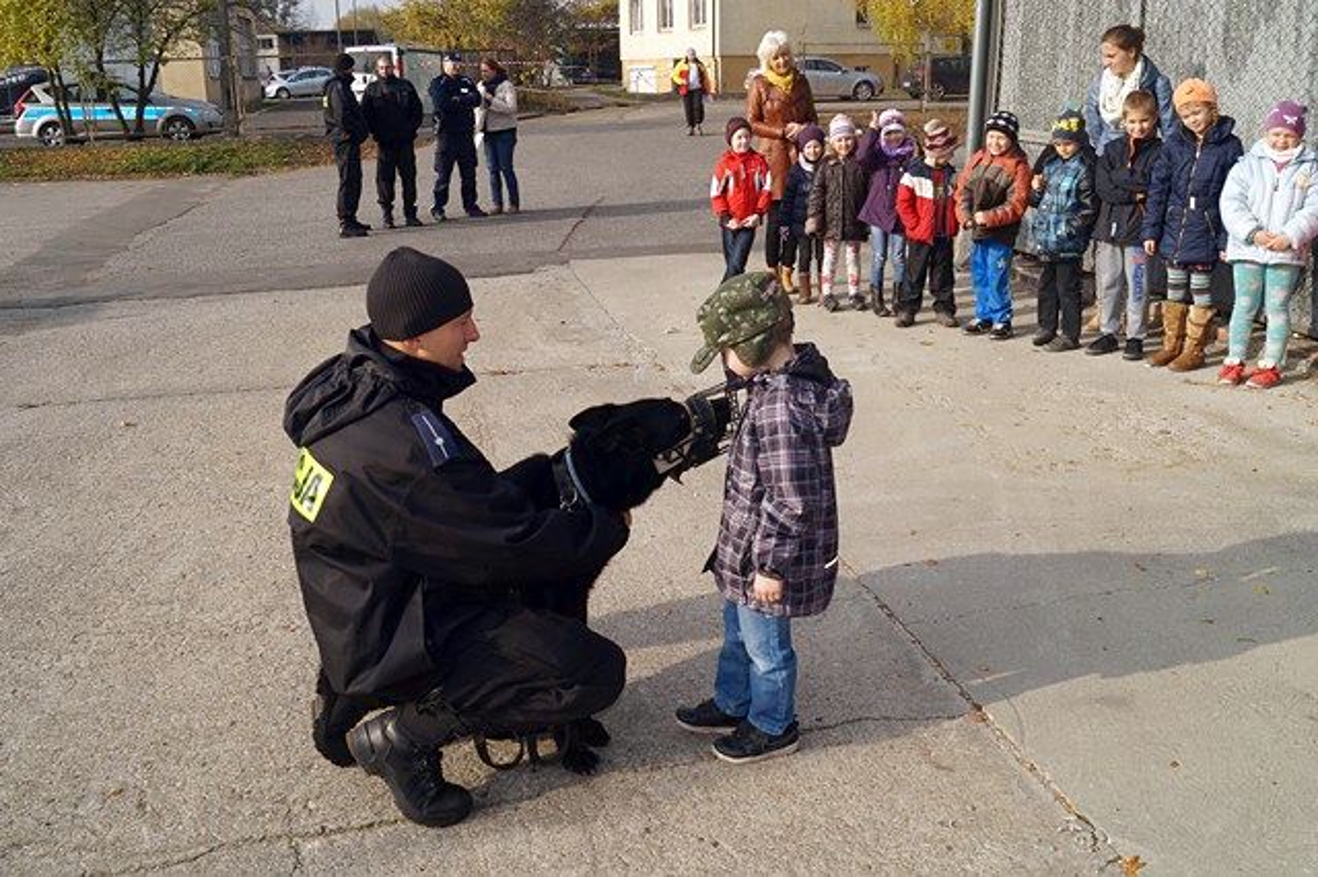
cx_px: 659
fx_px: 1098
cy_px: 438
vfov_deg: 43.6
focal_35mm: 30
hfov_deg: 62.0
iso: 100
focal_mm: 20
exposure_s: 1/160
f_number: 8
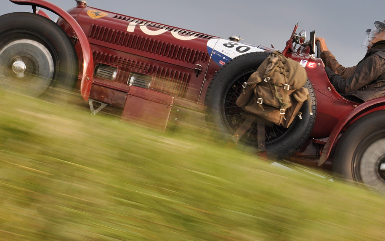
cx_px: 232
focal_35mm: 187
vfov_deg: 7.0
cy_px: 105
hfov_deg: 11.2
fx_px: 1962
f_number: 14
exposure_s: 1/60
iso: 200
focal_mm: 70
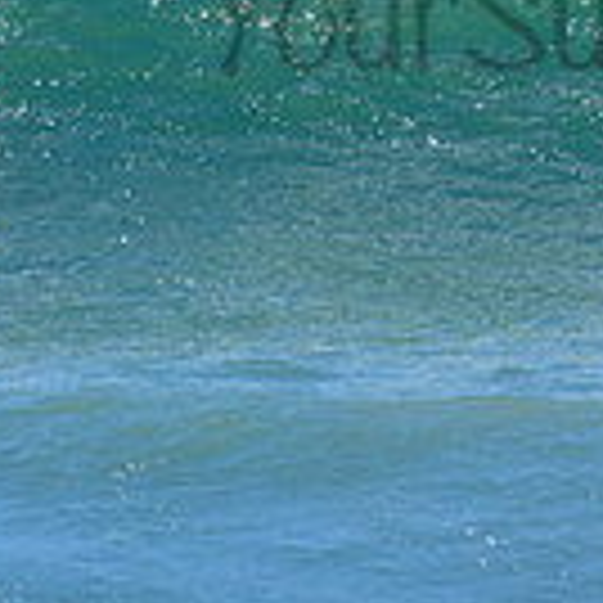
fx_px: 44560
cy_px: -99
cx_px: 711
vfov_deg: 0.8
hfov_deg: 0.8
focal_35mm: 2261
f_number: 5.6
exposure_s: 1/2000
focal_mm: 500
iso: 250
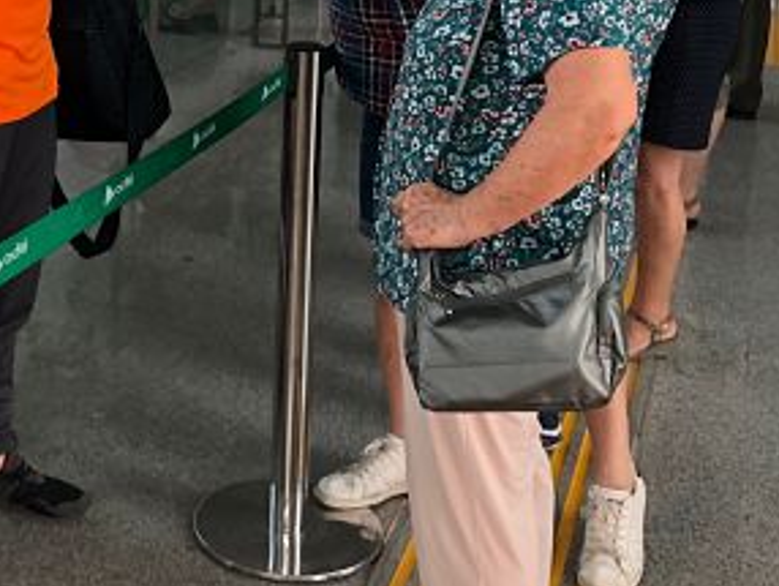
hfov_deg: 28.9
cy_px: 67
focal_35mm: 65
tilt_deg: -12.6
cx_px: 118
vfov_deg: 22.1
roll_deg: -0.6
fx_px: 1464
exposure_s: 1/120
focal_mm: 3.99
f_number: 1.8
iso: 64
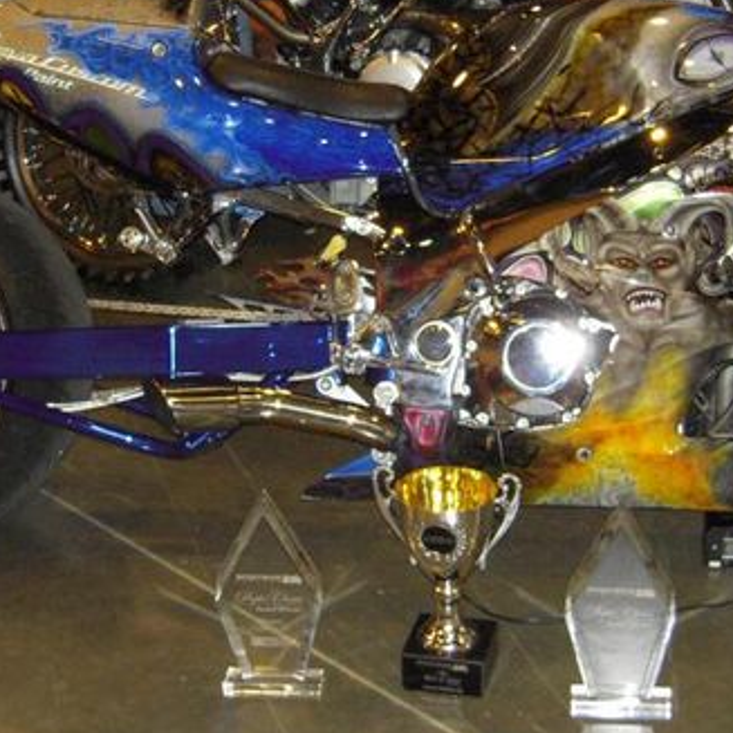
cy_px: 280
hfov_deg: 21.6
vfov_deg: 21.6
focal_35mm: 80
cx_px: 386
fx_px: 1917
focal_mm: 6.5
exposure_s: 1/125
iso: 500
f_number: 3
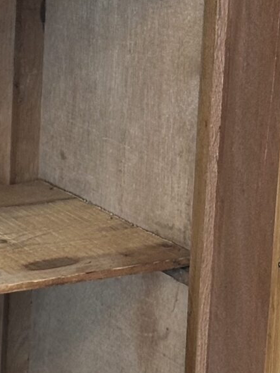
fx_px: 2306
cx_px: -305
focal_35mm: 214
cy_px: 236
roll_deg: -0.7
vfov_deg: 9.2
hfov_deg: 6.7
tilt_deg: -16.6
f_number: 1.78
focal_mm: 6.86
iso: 100
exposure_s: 1/50
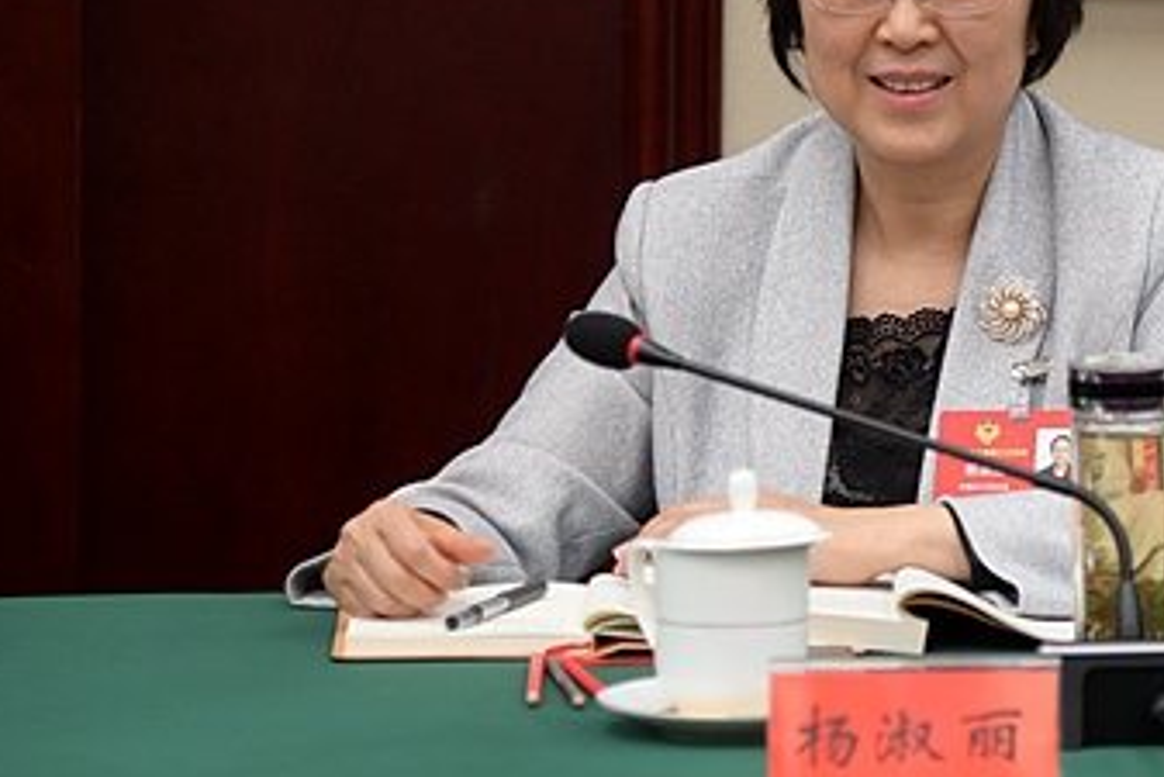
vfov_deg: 7.7
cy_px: 148
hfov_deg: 11.5
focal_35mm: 178
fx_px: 5758
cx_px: 901
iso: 1250
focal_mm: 100
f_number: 4
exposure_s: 1/200
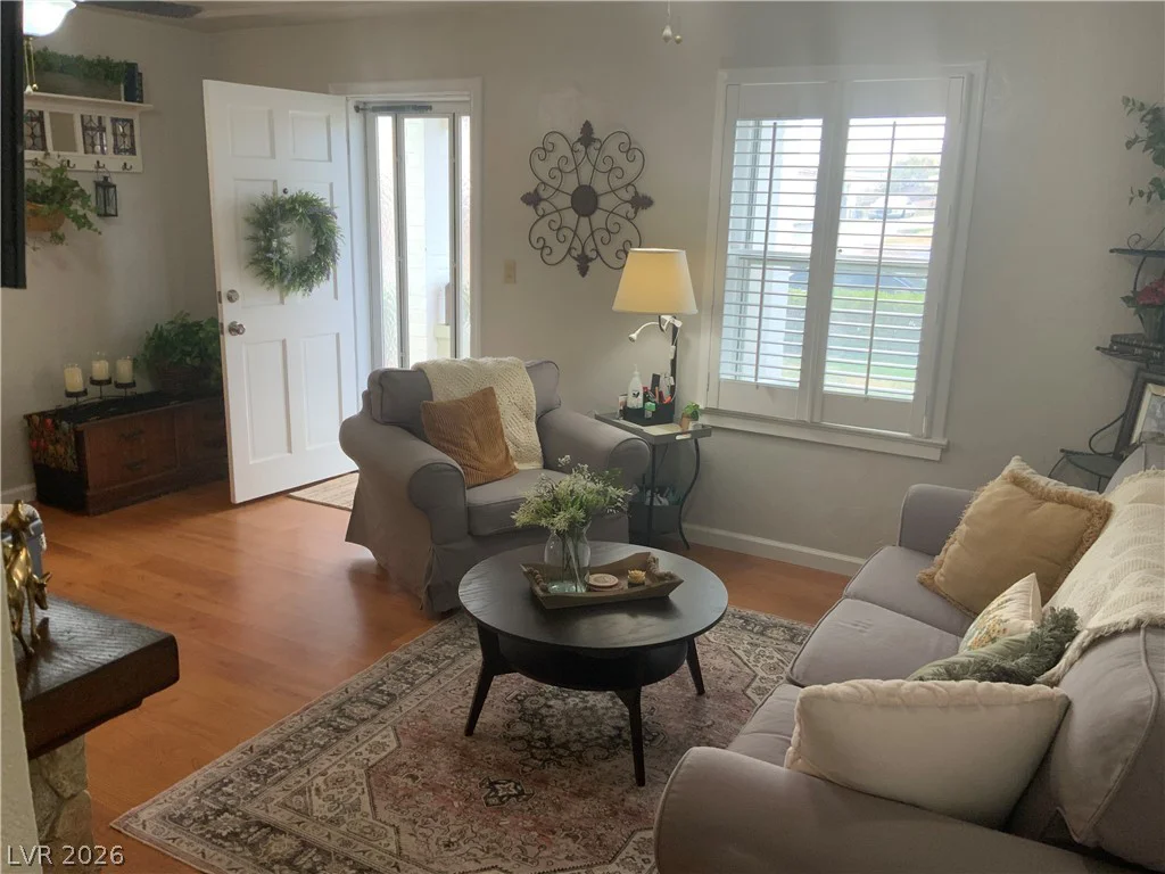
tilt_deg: -13.8
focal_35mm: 29
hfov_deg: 61.7
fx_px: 976
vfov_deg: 48.2
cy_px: 437
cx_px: 582
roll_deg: -1.7
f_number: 1.8
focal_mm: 3
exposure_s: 1/60
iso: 40
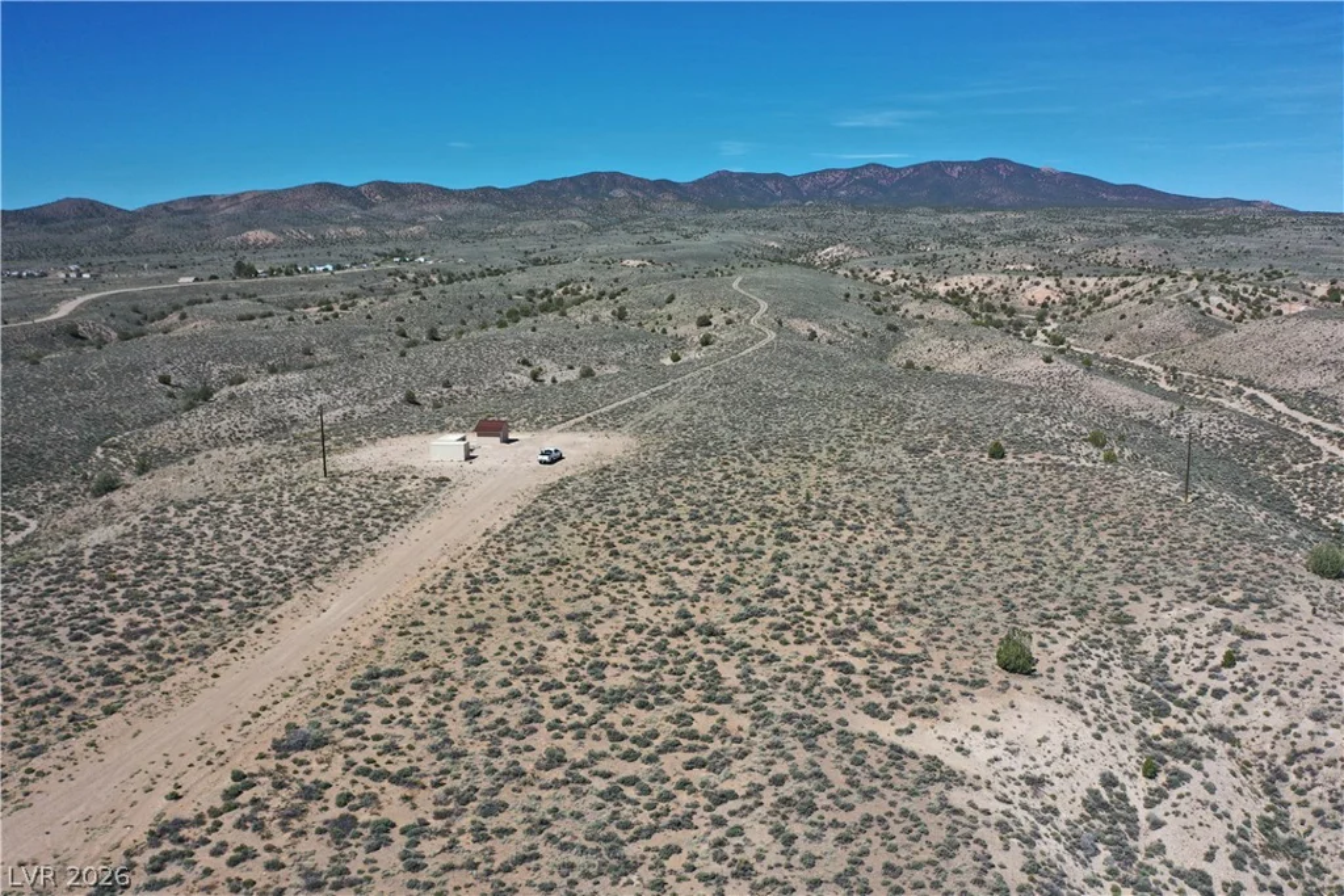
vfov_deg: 46.4
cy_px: 448
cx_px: 672
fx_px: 1045
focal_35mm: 28
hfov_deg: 65.5
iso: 100
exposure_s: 1/640
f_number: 2.8
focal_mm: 10.26
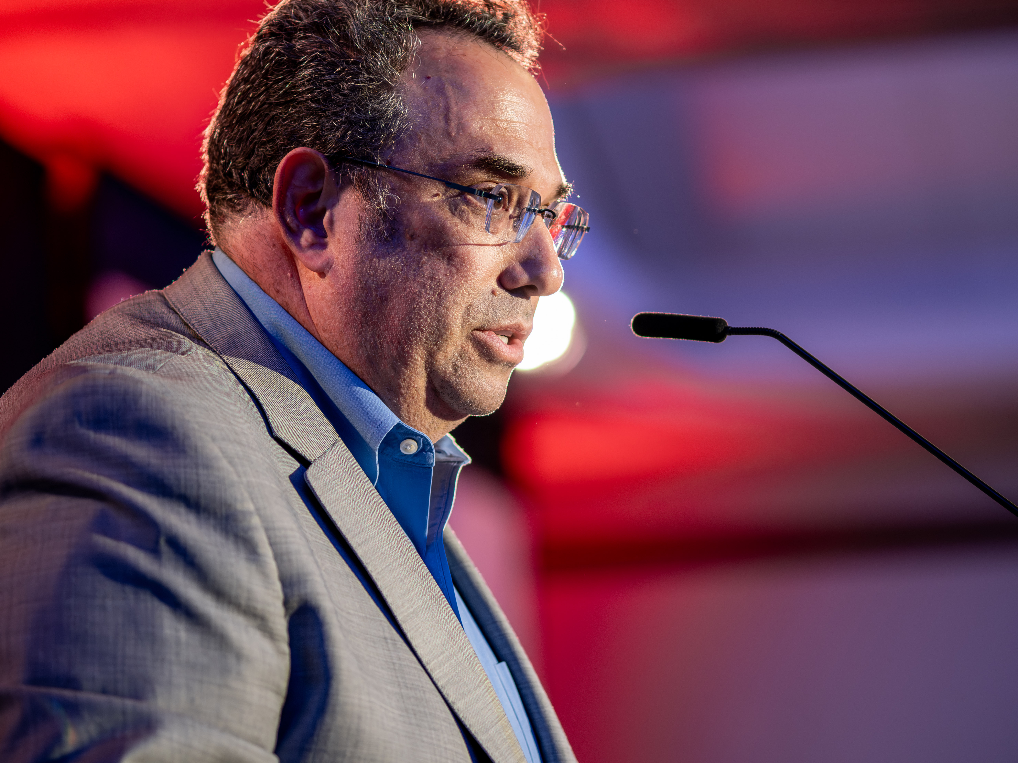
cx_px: 509
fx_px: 4411
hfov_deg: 13.2
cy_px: 382
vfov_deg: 9.9
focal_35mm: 150
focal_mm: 75
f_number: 1.8
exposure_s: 1/250
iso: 1000
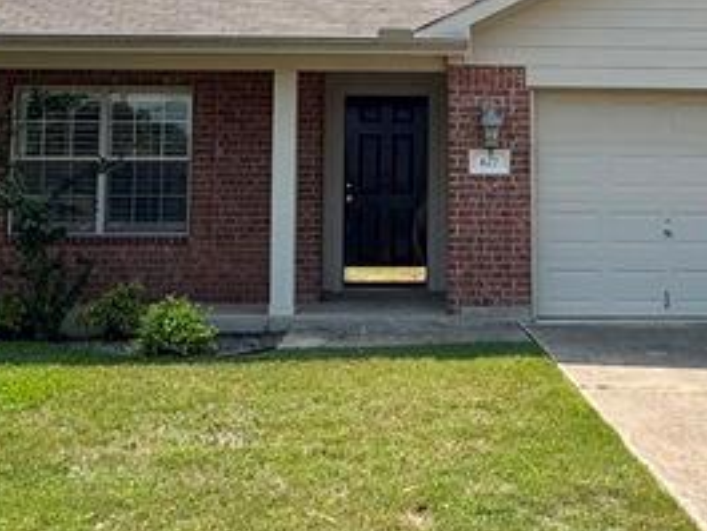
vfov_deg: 26.6
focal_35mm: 54
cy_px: 112
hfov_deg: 35.2
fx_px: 1103
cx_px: 475
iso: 50
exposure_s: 1/1976
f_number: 2.2
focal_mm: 2.22
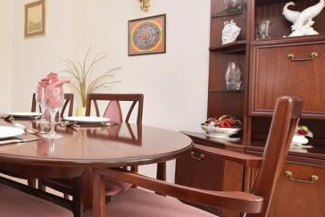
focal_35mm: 27
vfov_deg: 47.9
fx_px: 244
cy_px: 100
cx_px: 38
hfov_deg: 58.6
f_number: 9
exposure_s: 1/3
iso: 320
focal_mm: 10
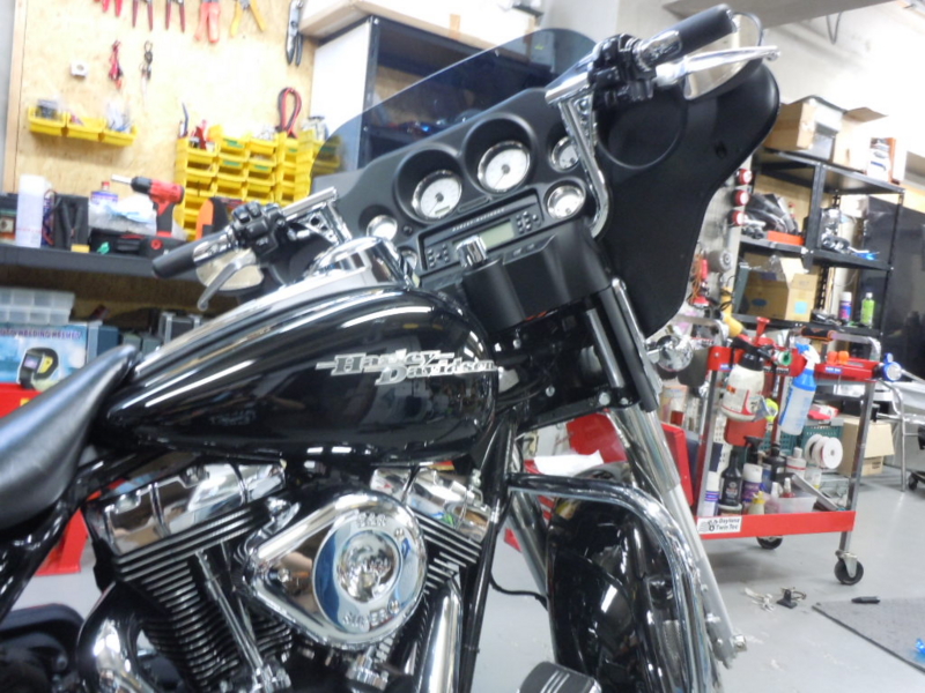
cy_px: 346
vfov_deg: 49.7
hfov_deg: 63.4
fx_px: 748
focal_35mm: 28
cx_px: 462
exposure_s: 1/8
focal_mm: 5
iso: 400
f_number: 3.7
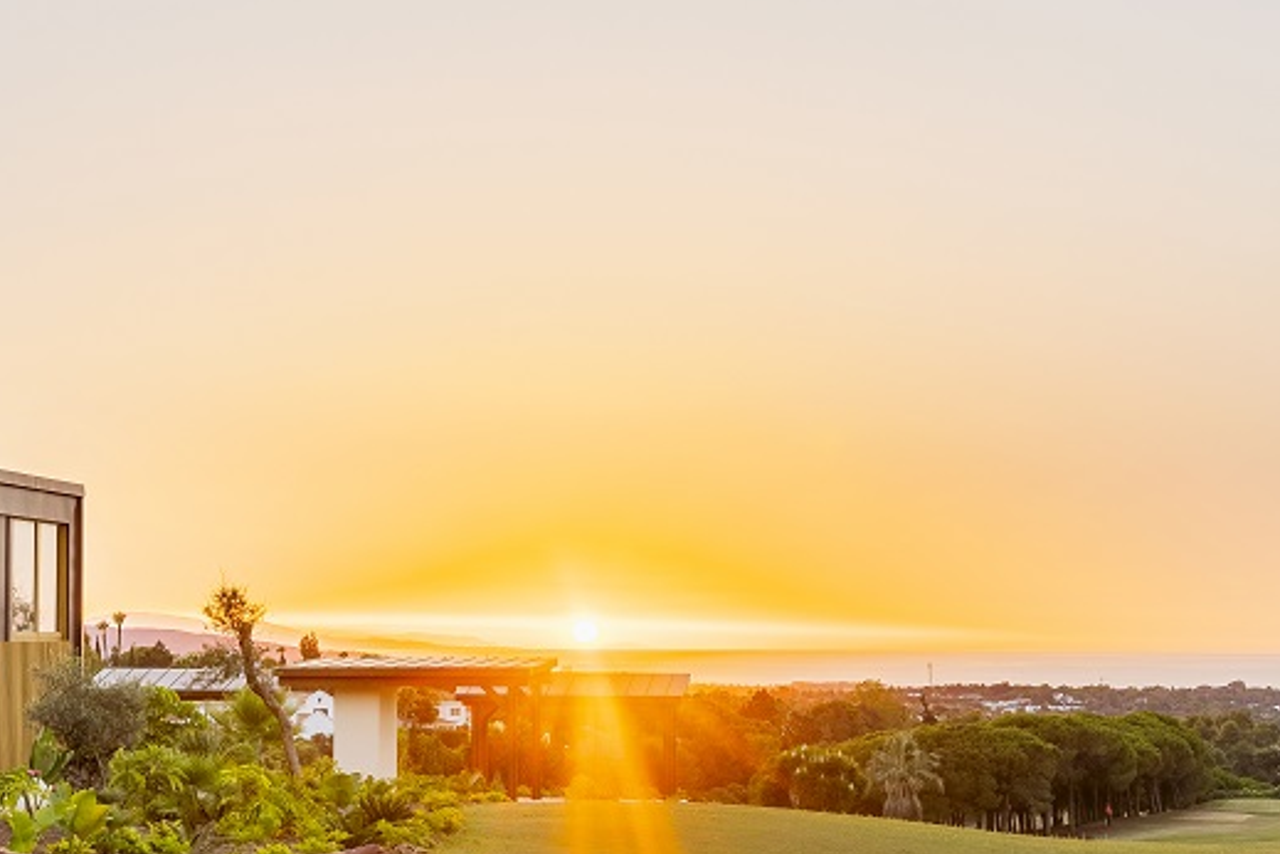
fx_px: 2027
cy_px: 549
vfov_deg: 23.7
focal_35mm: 57
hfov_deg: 35.1
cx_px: 649
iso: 100
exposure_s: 1/80
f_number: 8
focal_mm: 25
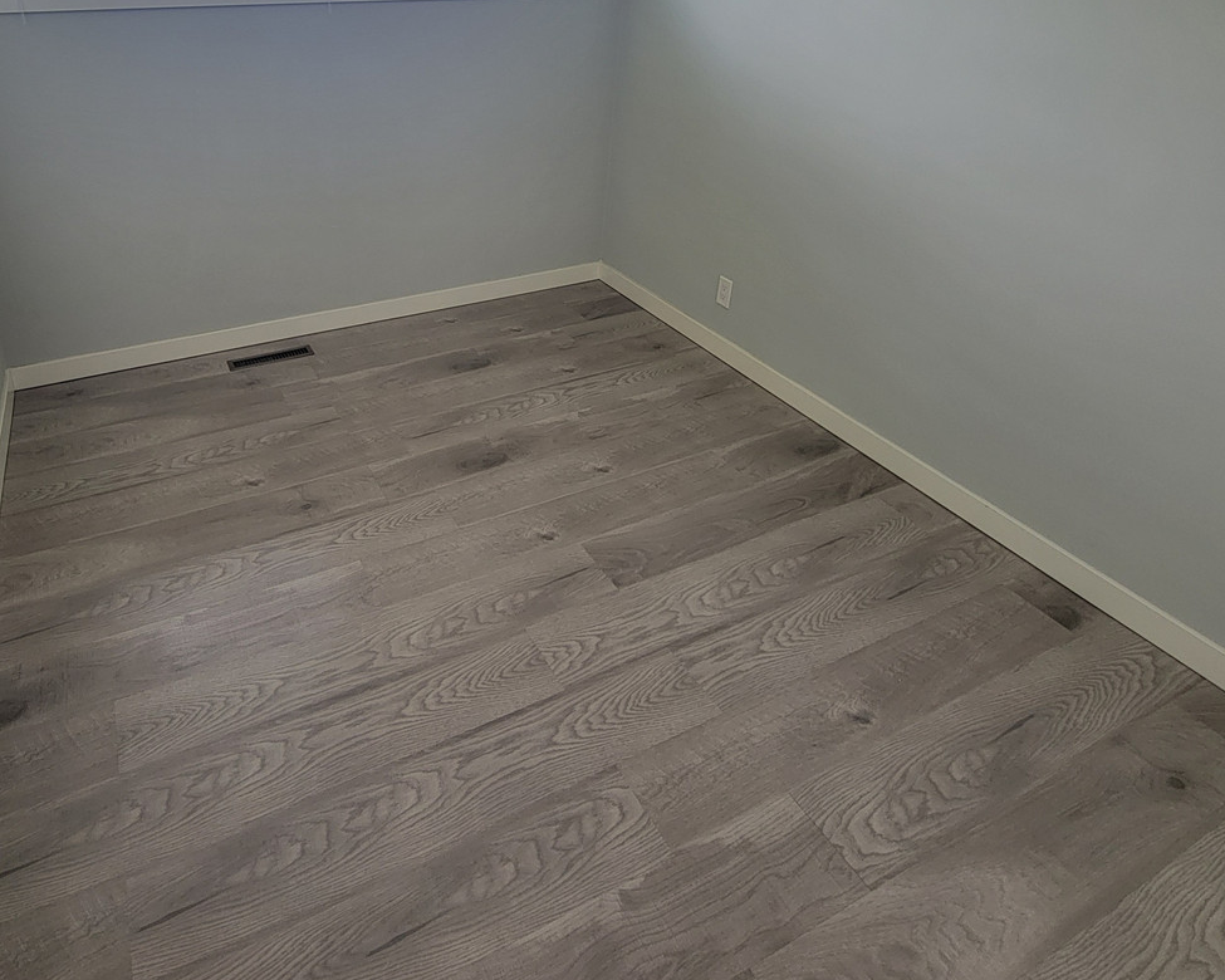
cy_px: 308
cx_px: 462
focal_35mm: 20
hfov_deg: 79.0
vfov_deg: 65.8
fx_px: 725
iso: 100
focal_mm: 2.2
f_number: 2.2
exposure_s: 1/60
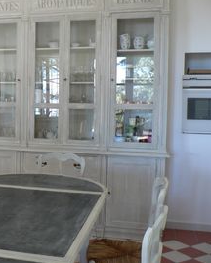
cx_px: 34
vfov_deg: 38.7
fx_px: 374
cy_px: 130
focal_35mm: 48
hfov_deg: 30.5
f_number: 2.8
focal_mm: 6
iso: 200
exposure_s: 1/30
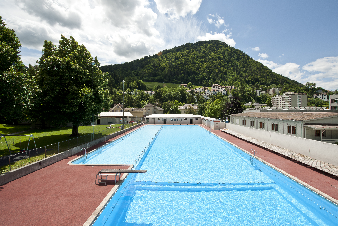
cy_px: 113
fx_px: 131
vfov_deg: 81.2
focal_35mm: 14
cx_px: 169
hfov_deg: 104.3
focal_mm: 14
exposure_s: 1/400
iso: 100
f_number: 8
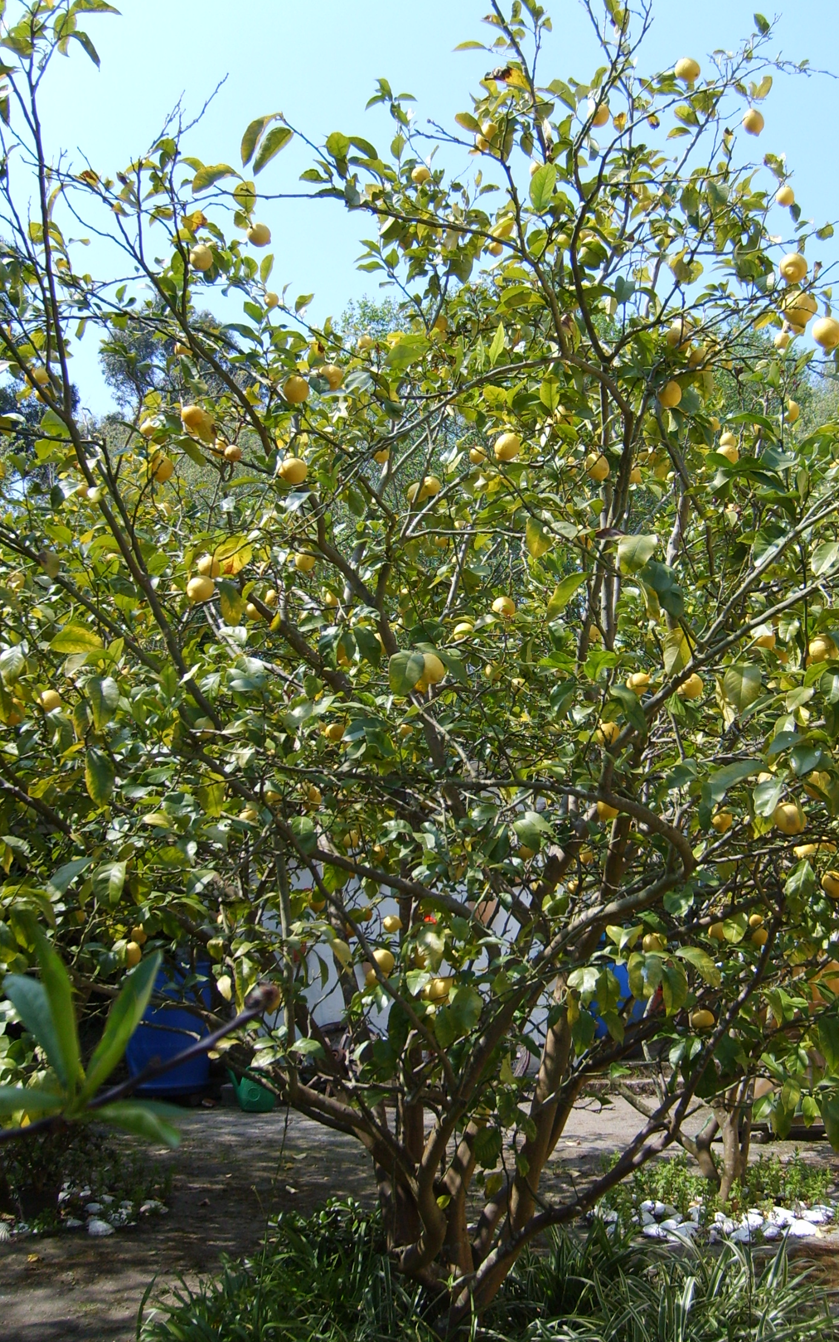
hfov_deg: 33.5
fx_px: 1390
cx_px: 495
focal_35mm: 38
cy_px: 658
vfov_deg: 51.5
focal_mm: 5.8
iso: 50
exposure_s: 1/500
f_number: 2.8
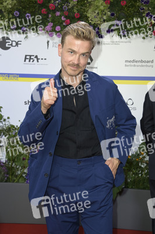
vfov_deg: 32.4
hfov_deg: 21.9
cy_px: 117
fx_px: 401
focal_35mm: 62
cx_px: 78
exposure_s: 1/250
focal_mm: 62
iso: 640
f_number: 6.3
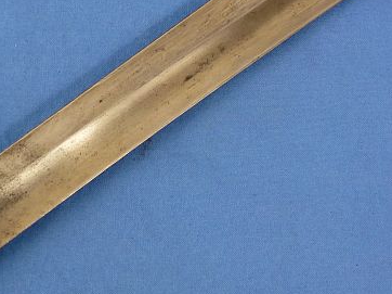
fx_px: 826
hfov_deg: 26.7
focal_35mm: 73
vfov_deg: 20.1
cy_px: 103
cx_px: 170
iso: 160
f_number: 3.6
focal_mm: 5.9
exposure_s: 1/60
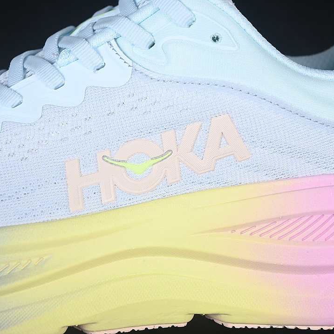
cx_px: 184
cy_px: 167
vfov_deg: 18.1
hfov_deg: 18.1
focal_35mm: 96
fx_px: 1048
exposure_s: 1/80
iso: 160
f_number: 7.1
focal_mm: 50
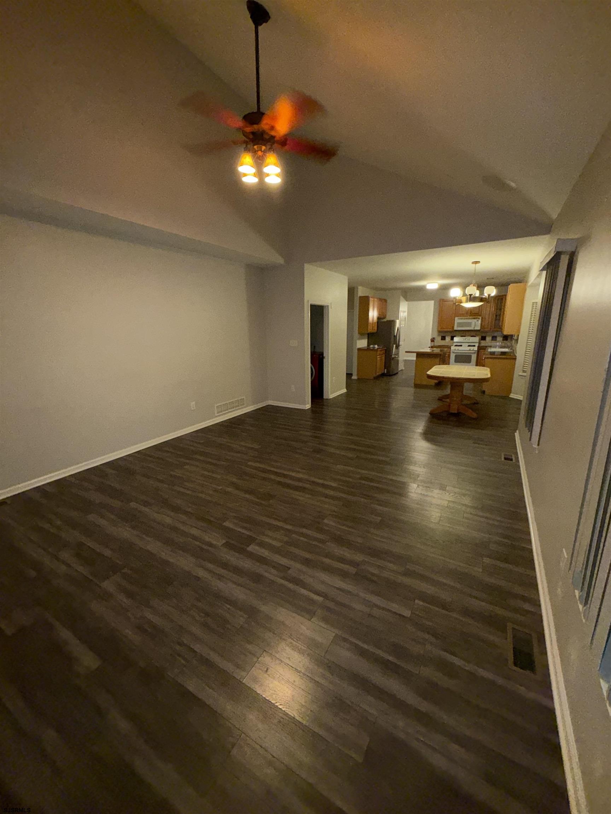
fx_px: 329
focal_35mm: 14
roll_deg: +0.9
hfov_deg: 85.7
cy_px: 407
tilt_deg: -13.6
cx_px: 306
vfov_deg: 102.1
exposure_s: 1/40
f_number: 2.2
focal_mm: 2.22
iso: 320
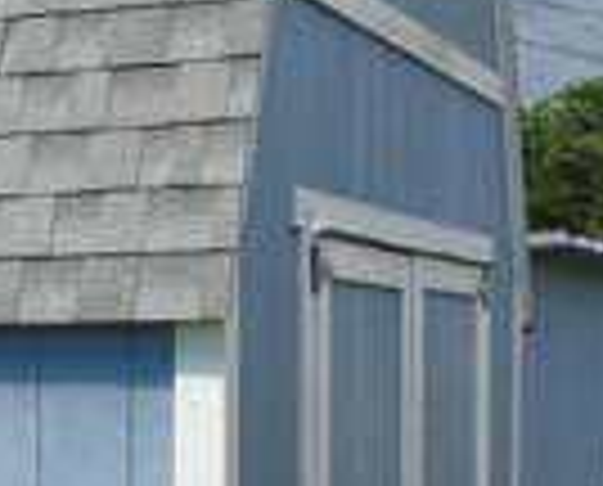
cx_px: -99
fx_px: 1808
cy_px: 524
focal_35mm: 101
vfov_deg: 15.0
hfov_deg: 18.1
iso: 80
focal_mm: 5.2
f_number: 3.6
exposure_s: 1/800
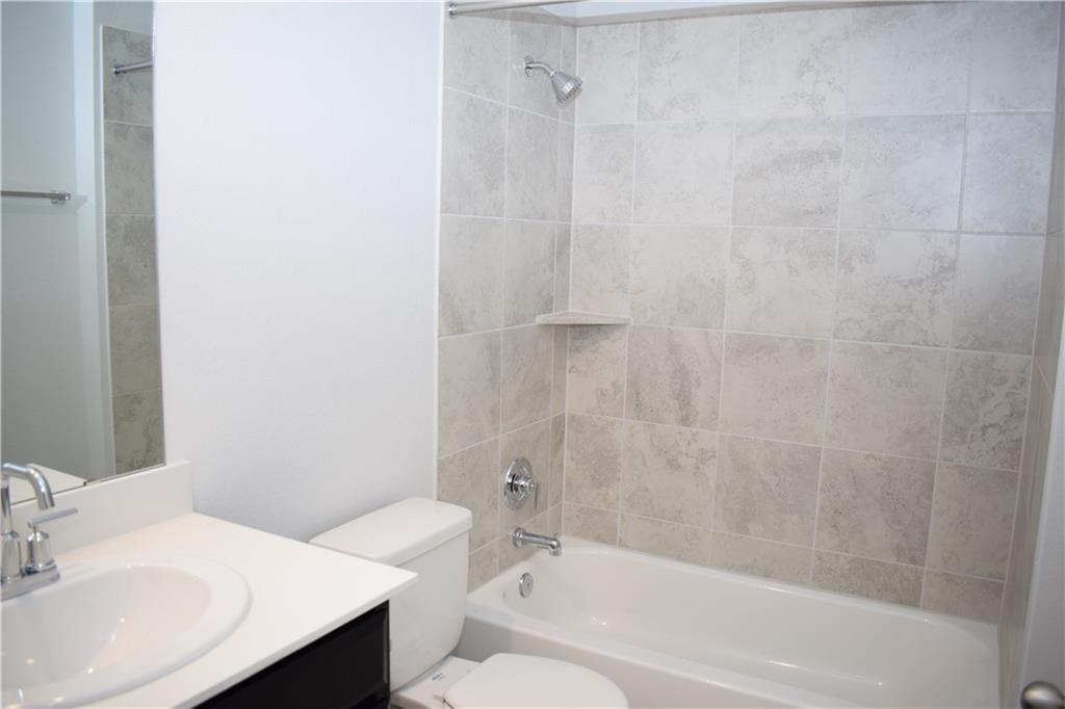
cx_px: 532
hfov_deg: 67.4
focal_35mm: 27
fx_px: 798
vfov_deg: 47.9
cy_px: 354
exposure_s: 1/60
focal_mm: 18
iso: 500
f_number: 4
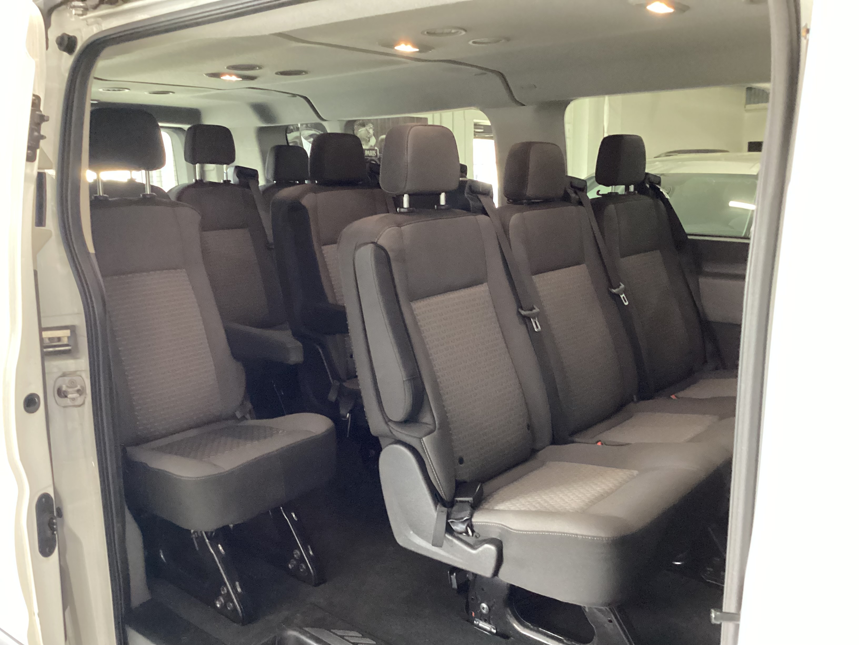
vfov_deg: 45.4
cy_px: 322
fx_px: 769
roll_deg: -0.1
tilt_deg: -12.2
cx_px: 430
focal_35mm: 31
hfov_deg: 58.4
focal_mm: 3.3
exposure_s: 1/30
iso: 640
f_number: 2.4
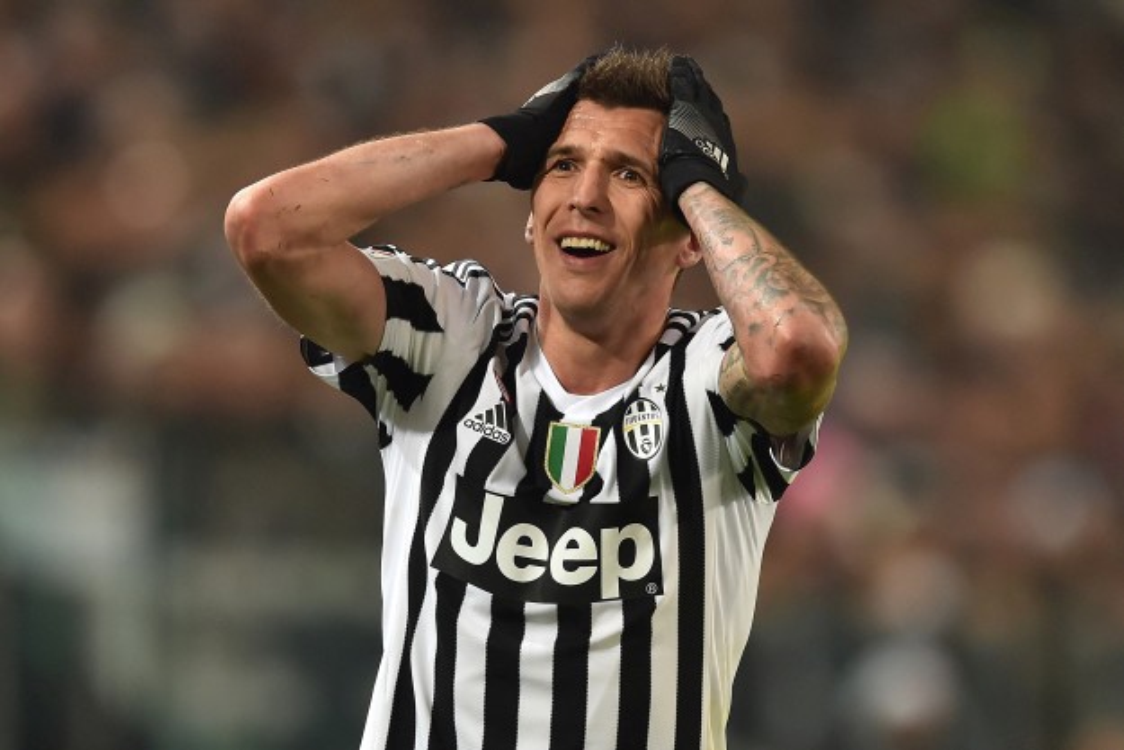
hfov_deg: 3.7
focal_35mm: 550
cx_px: 562
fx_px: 17175
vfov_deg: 2.5
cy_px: 375
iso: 1600
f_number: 4
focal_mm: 550
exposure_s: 1/1250
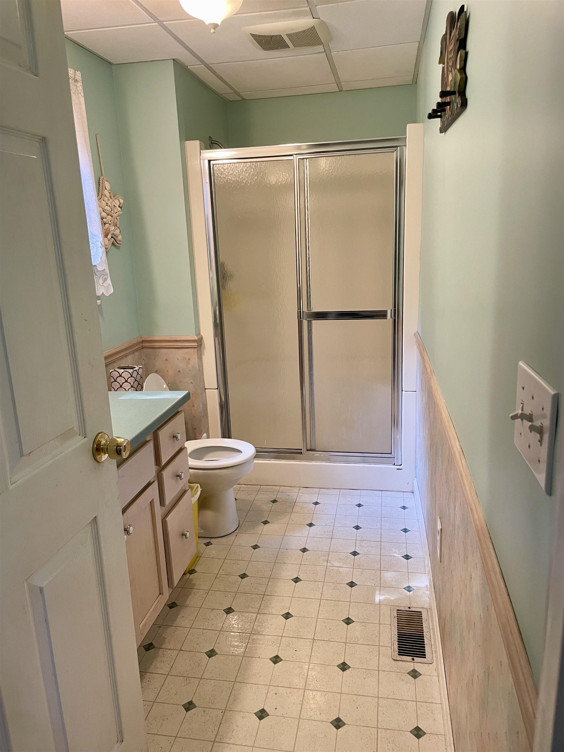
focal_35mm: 26
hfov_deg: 53.1
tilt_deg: -11.6
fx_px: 565
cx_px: 282
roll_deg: +4.7
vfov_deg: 67.3
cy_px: 376
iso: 80
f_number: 1.6
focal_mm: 4.2
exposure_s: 1/60
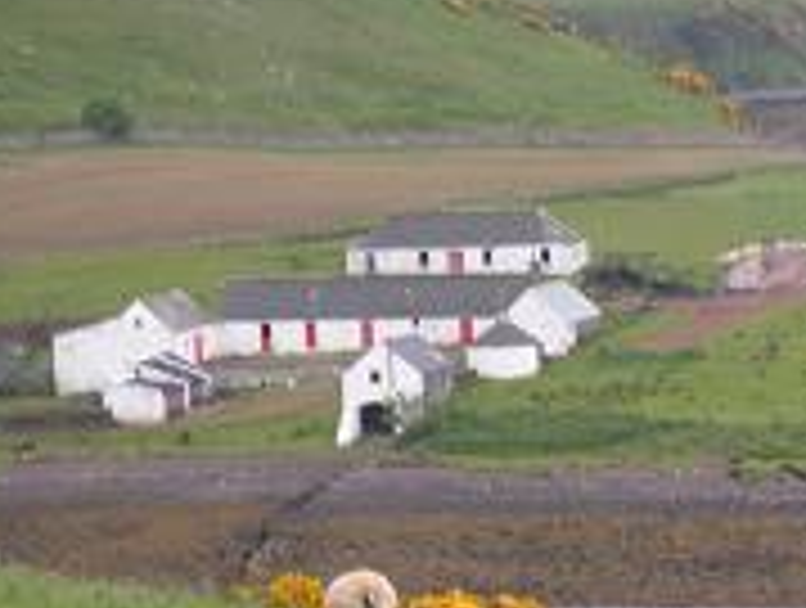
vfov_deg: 4.9
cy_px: 257
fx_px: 7069
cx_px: 795
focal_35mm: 303
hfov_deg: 6.5
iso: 64
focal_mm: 26
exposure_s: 1/97.2
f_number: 5.4
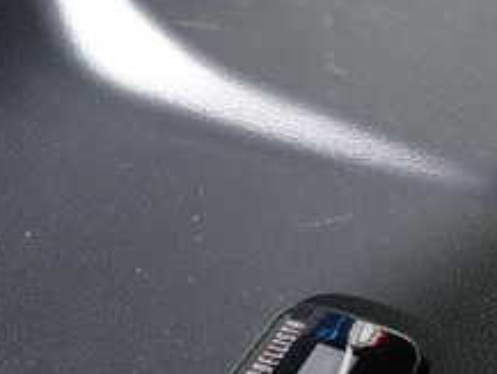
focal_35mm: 69
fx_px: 991
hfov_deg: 28.1
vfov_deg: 20.0
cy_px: -78
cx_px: 215
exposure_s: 1/250
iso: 100
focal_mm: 4.5
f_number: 2.8
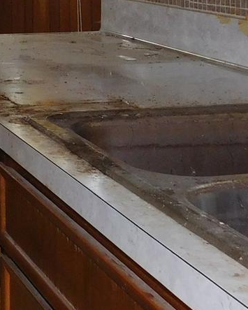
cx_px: -175
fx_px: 991
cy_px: -62
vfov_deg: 17.0
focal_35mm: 108
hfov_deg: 13.1
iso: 200
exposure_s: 1/30
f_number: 3
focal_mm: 4.1
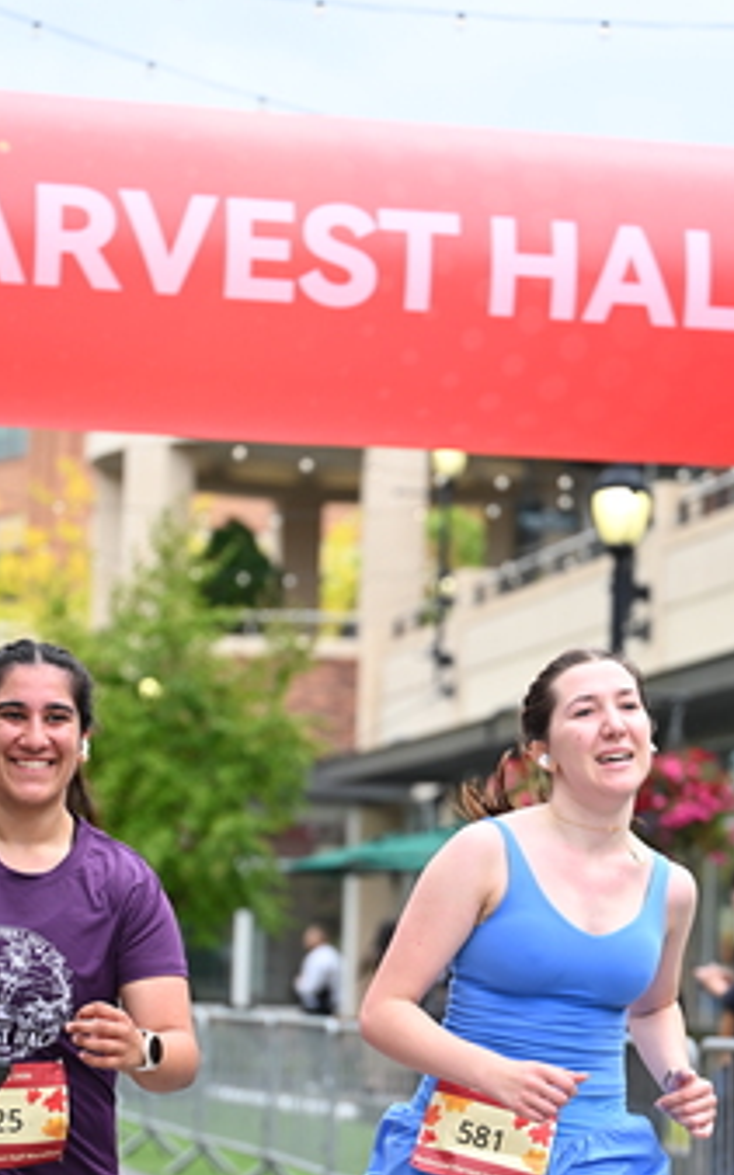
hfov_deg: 11.3
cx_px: 402
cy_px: 793
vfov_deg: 17.9
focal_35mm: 116
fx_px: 3716
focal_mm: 70
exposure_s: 1/2000
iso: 640
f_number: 2.8
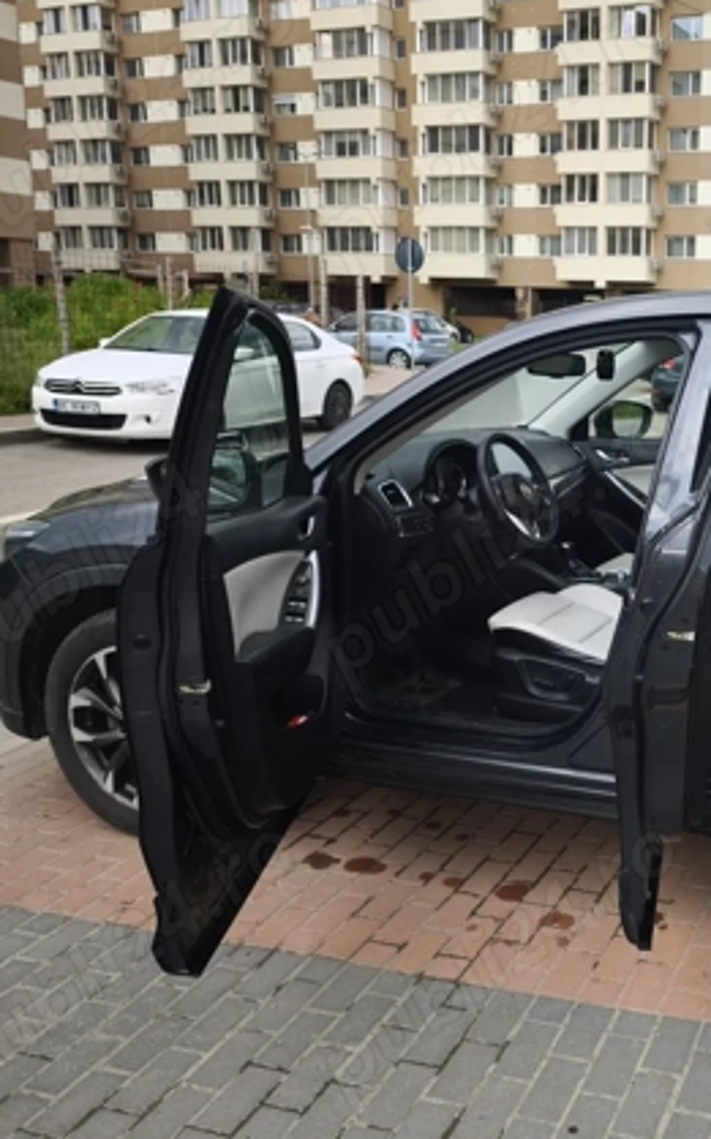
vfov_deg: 55.3
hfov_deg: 33.6
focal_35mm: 35
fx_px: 1086
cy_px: 572
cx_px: 689
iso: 50
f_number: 1.6
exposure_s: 1/533
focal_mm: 6.57
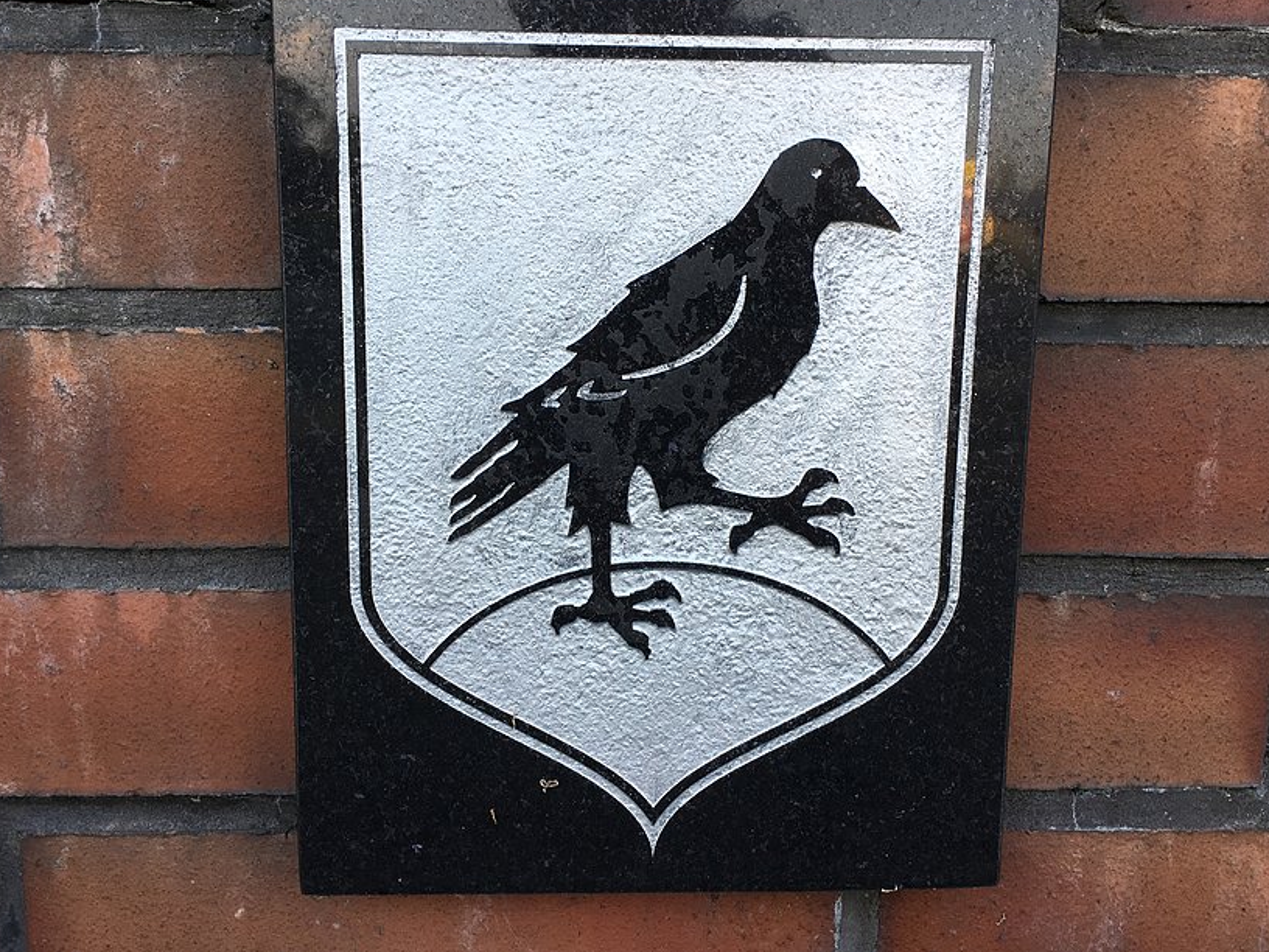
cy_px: 430
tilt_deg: -10.7
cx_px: 636
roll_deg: -1.8
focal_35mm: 32
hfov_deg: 56.8
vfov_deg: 44.1
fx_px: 1173
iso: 25
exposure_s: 1/100
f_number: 2.2
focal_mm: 4.15
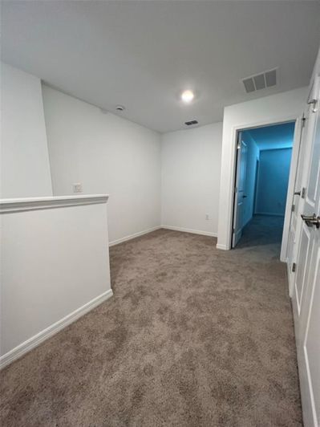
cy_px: 214
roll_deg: +1.1
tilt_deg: -9.1
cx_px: 160
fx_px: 160
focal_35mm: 13
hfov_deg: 89.9
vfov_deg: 106.2
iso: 250
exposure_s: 1/120
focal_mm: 1.57
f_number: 1.8
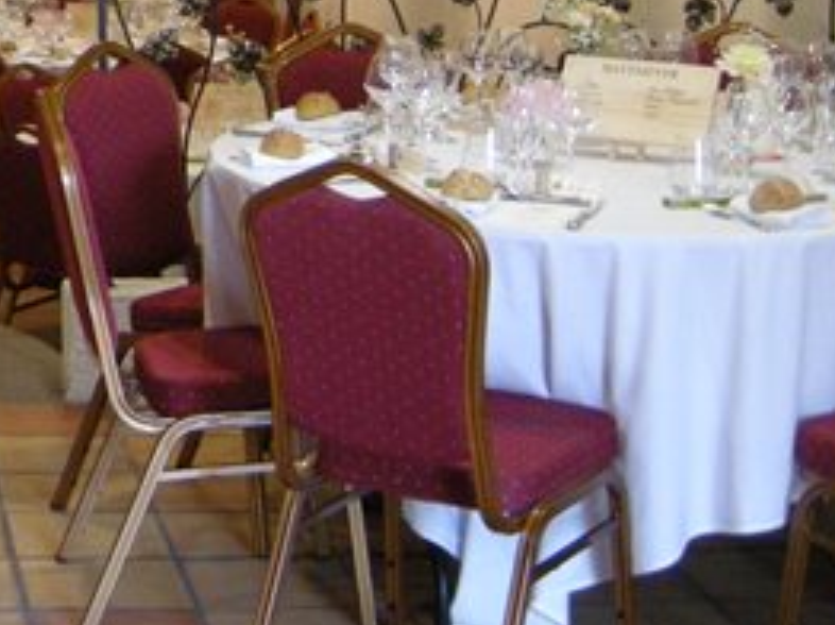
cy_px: -236
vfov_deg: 13.2
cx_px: -239
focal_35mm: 107
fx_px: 2579
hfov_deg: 17.3
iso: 400
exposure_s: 1/48
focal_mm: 7.5
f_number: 2.7
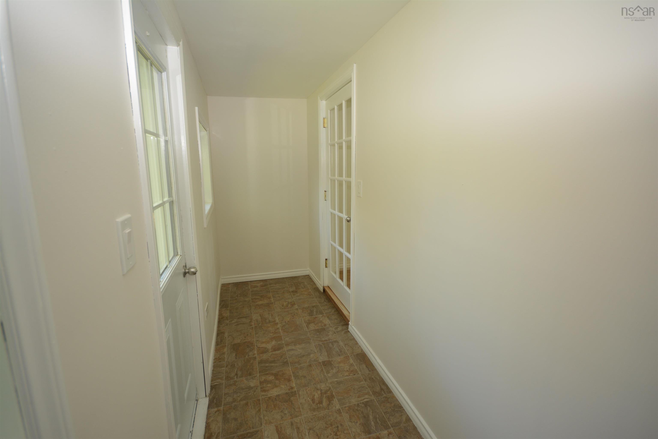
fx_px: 302
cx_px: 329
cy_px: 220
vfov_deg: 72.1
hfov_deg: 95.0
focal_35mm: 16
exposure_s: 1/60
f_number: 4.2
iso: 280
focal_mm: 11
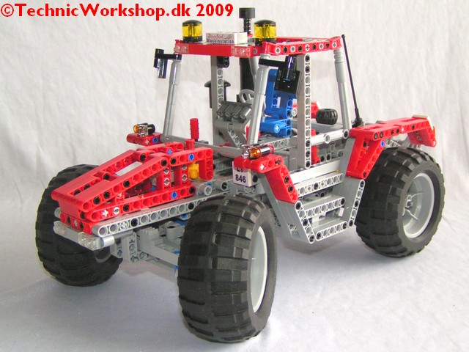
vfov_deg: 37.7
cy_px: 176
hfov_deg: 49.0
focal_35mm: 38
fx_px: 515
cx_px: 234
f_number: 2.8
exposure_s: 1/15
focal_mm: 5.8
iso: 200
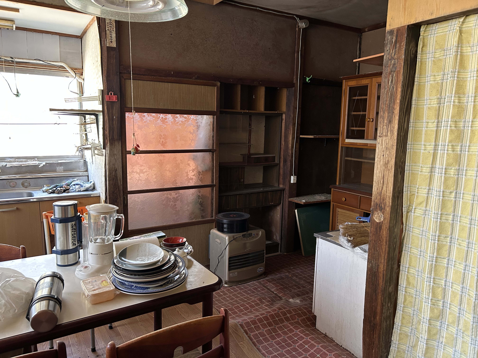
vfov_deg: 53.1
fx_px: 359
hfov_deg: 67.3
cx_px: 239
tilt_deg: -7.8
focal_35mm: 26
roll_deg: -0.4
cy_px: 179
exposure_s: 1/60
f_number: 1.5
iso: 200
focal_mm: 5.7
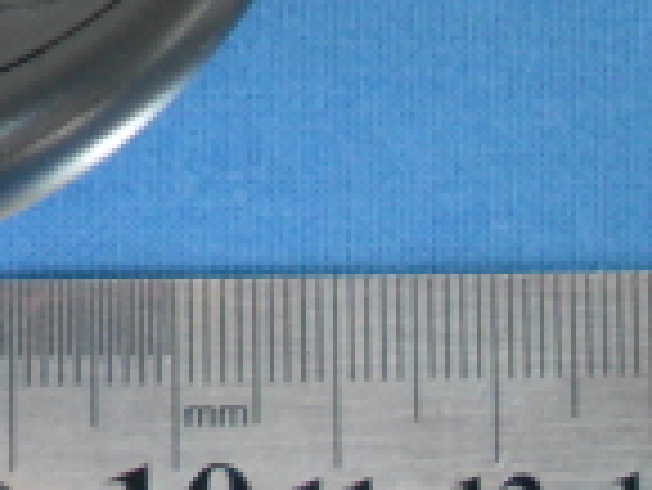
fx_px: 2997
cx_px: -328
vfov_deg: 9.0
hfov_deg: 11.9
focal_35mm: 159
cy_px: -310
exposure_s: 1/5
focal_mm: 6.3
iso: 200
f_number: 2.8
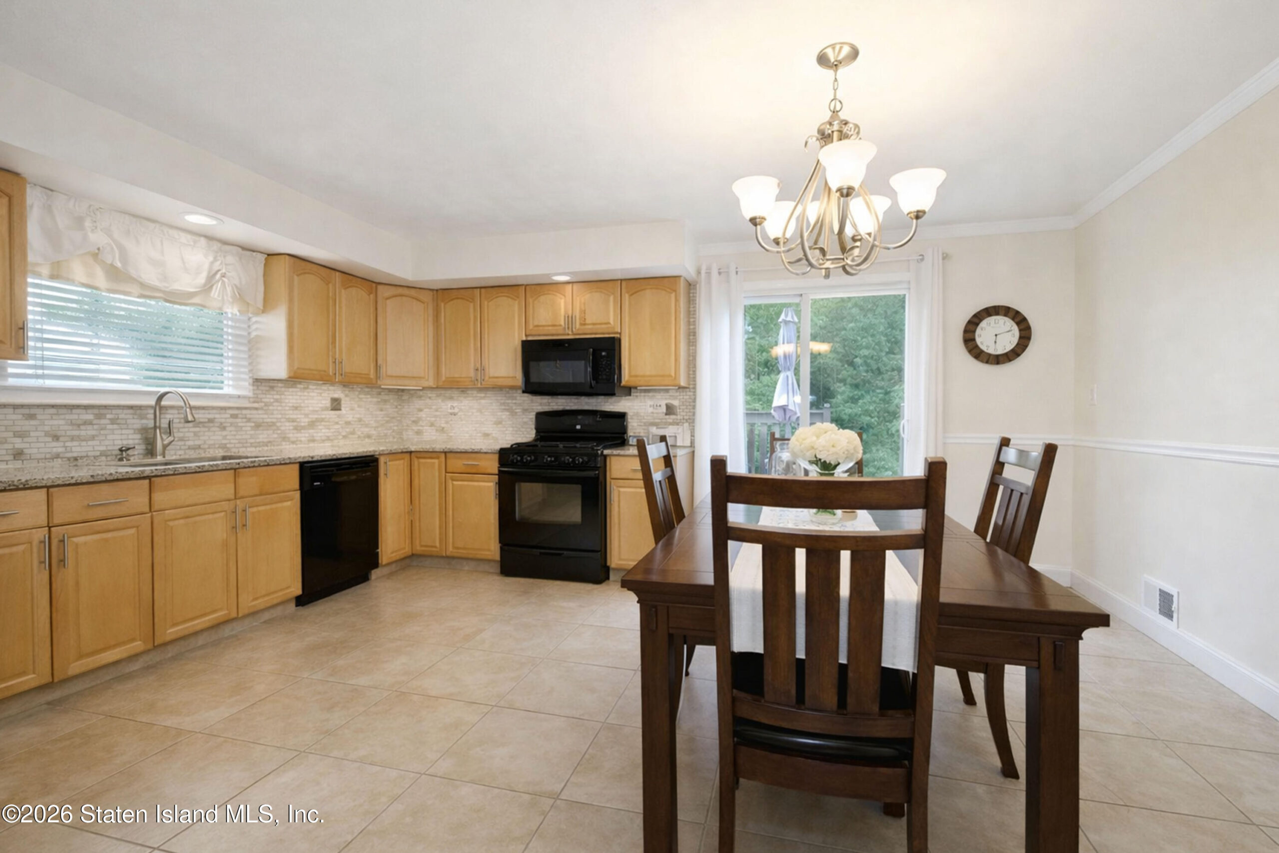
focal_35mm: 15
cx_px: 640
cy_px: 426
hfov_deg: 100.4
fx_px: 533
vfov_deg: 77.3
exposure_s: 1/50
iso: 2000
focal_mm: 10
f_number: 8
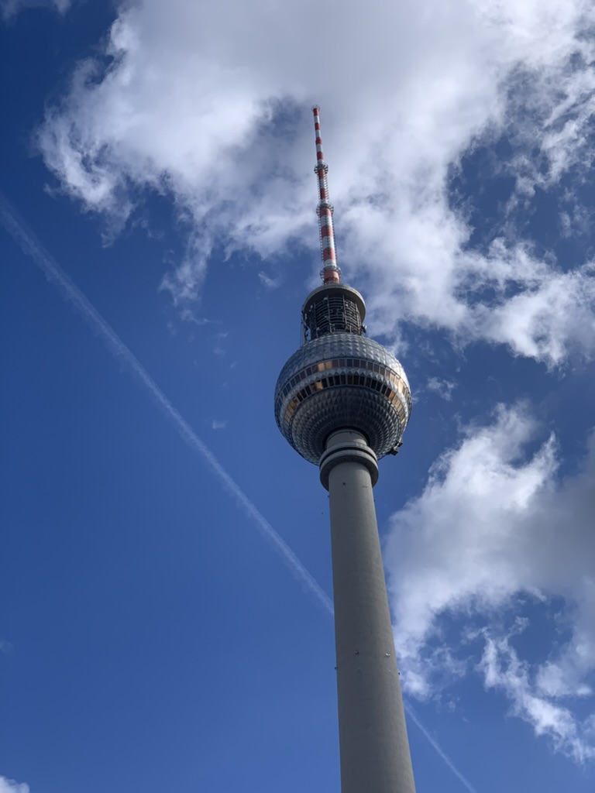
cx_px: 298
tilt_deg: +52.8
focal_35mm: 52
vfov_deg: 36.8
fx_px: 1192
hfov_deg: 28.0
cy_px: 396
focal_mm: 6
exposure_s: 1/1845
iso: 16
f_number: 2.4
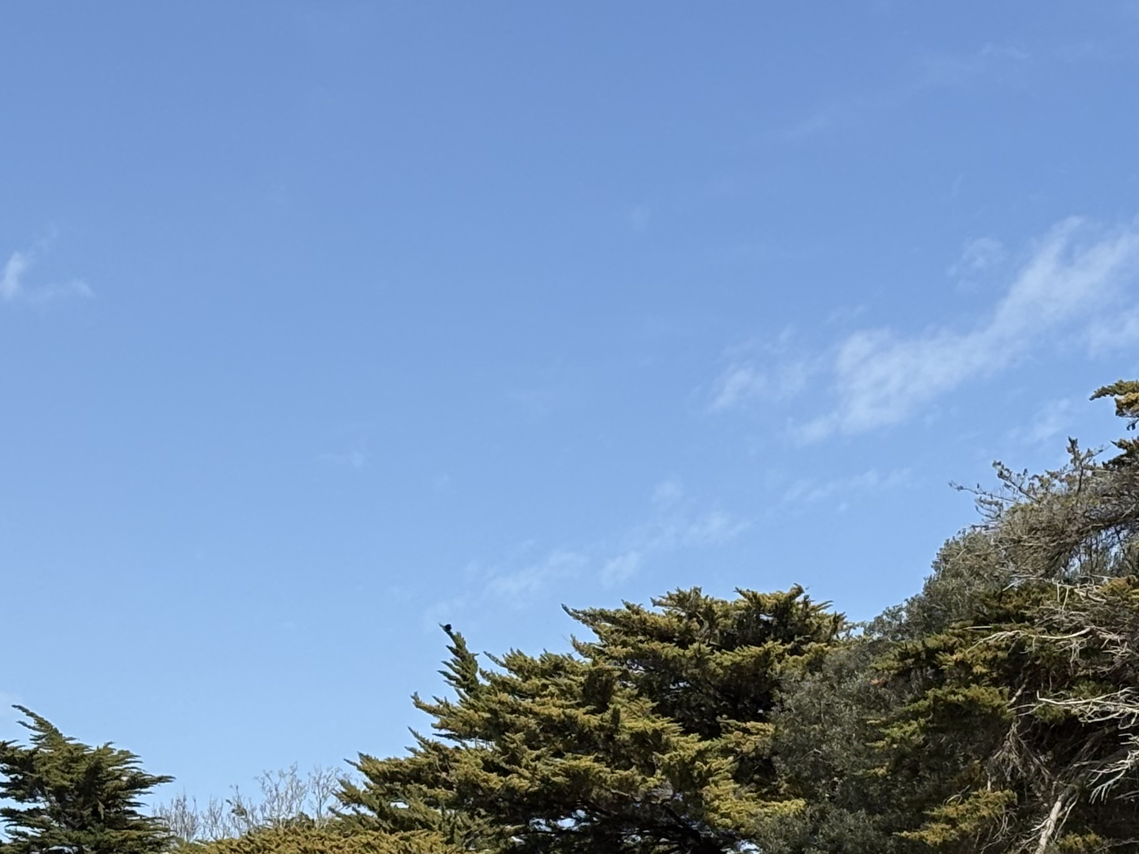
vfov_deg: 12.3
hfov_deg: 16.6
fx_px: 3882
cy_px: 966
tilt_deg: +6.6
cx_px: 825
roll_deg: -0.2
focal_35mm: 118
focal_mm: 5.96
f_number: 1.6
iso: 32
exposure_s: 1/3448
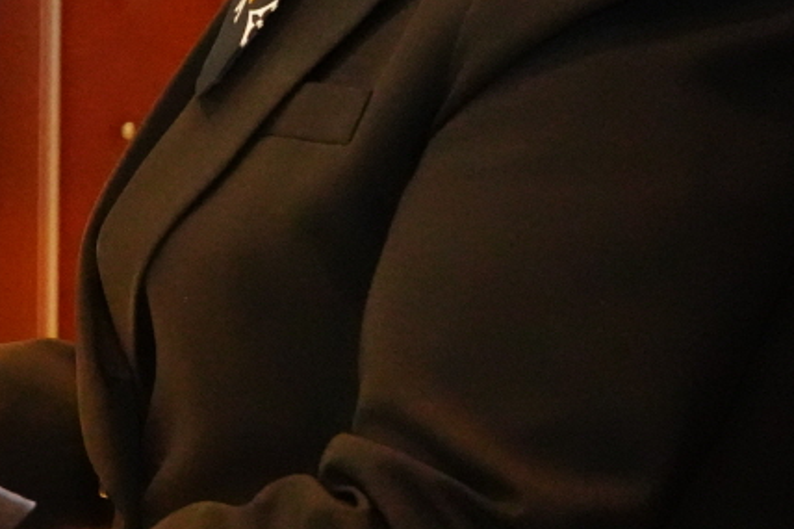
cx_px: -714
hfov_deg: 12.8
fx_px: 3153
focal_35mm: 143
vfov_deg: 9.5
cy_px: -24
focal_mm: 34
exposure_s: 1/160
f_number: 5.6
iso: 16000
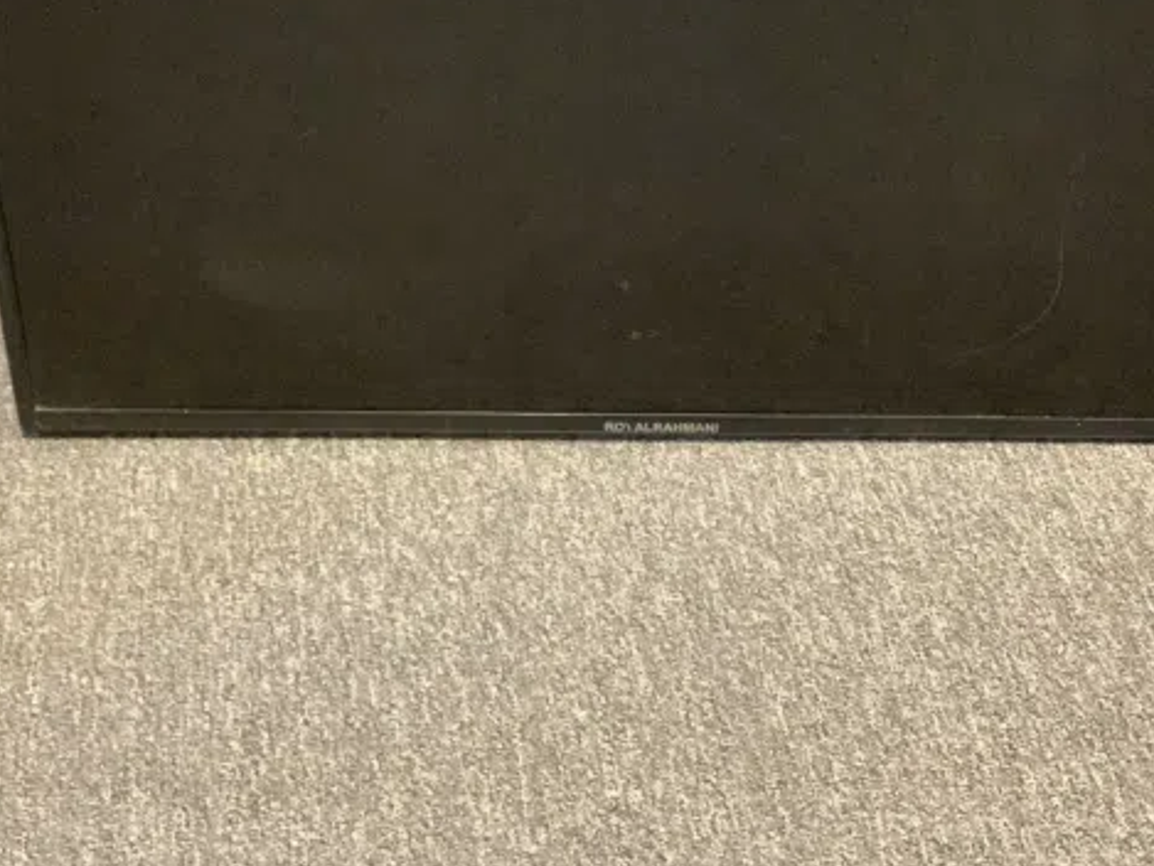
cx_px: 603
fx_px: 2368
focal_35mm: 71
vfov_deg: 20.7
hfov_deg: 27.4
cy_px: 300
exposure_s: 1/50
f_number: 2.4
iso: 400
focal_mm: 6
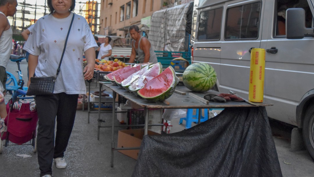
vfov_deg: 29.0
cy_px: 82
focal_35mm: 41
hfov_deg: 49.4
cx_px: 157
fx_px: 341
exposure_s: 1/500
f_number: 4
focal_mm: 26
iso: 1600
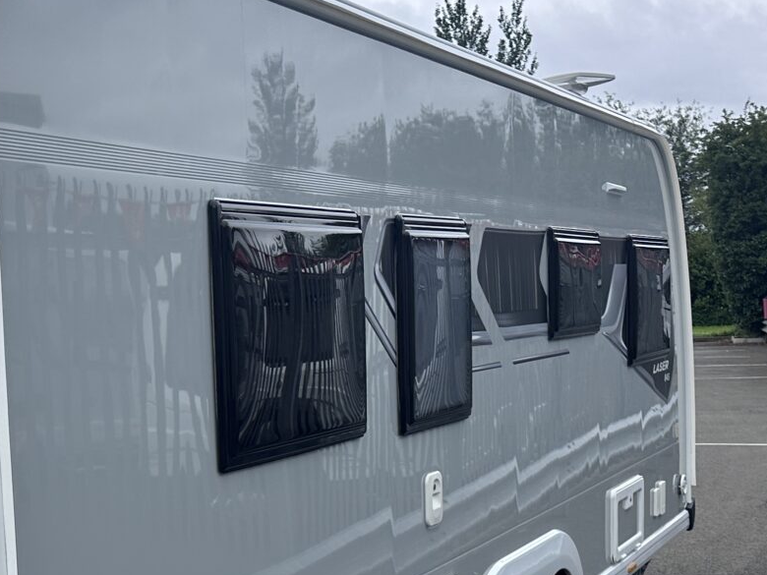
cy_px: 478
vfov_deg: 22.9
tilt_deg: -7.9
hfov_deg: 29.4
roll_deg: +2.5
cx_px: 66
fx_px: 1396
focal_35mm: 63
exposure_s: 1/2591
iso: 80
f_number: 1.78
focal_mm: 6.86
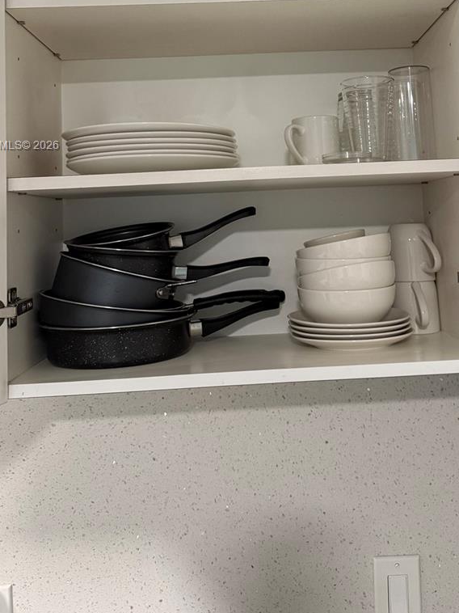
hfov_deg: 37.6
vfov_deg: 47.0
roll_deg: +2.5
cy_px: 146
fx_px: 672
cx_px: 273
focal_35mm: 38
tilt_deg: +7.5
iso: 320
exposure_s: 1/60
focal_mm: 6.76
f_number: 1.78
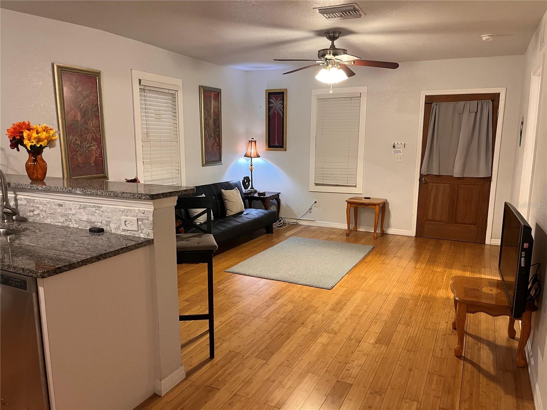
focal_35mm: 26
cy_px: 205
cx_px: 274
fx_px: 411
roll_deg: -0.6
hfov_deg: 67.3
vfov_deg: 53.1
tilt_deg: -10.2
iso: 400
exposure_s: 1/60
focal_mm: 5.1
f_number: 1.6
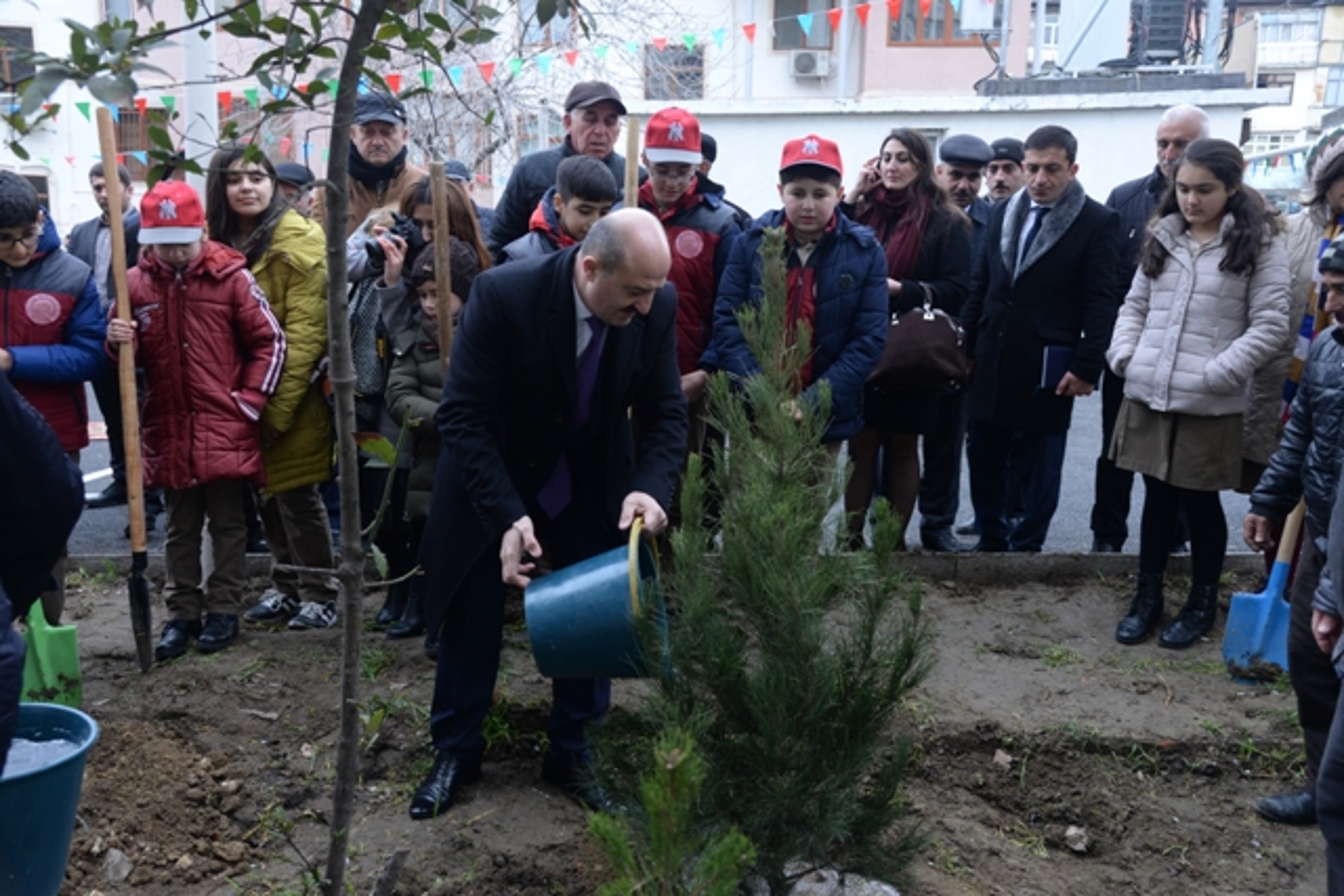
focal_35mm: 34
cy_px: 448
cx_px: 672
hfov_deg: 55.8
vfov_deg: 38.9
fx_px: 1270
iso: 560
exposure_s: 1/250
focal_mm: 34
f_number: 5.6
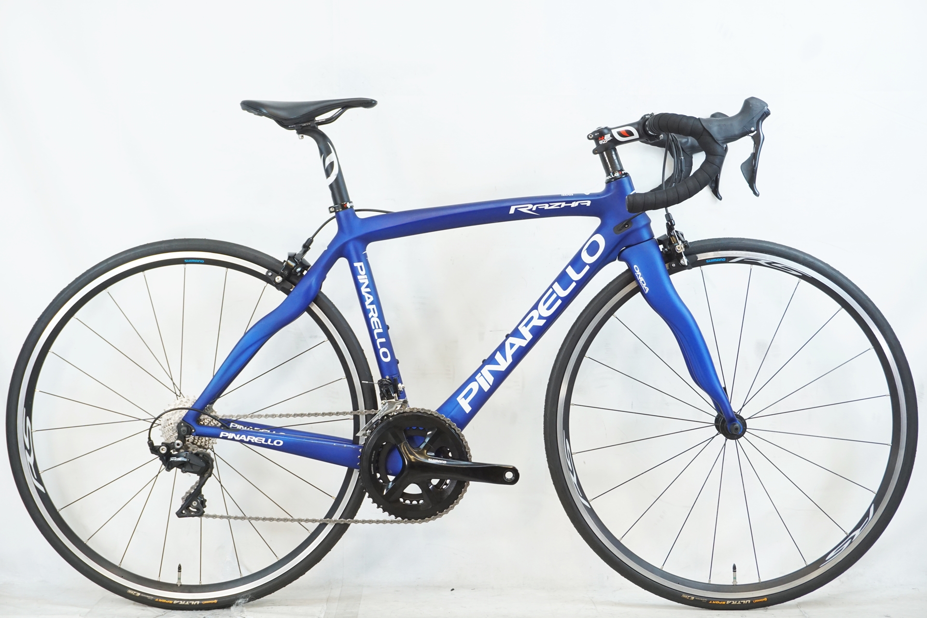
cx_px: 464
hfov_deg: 31.9
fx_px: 1622
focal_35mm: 63
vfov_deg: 21.6
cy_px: 309
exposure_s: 1/40
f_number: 6.3
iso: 800
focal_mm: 42
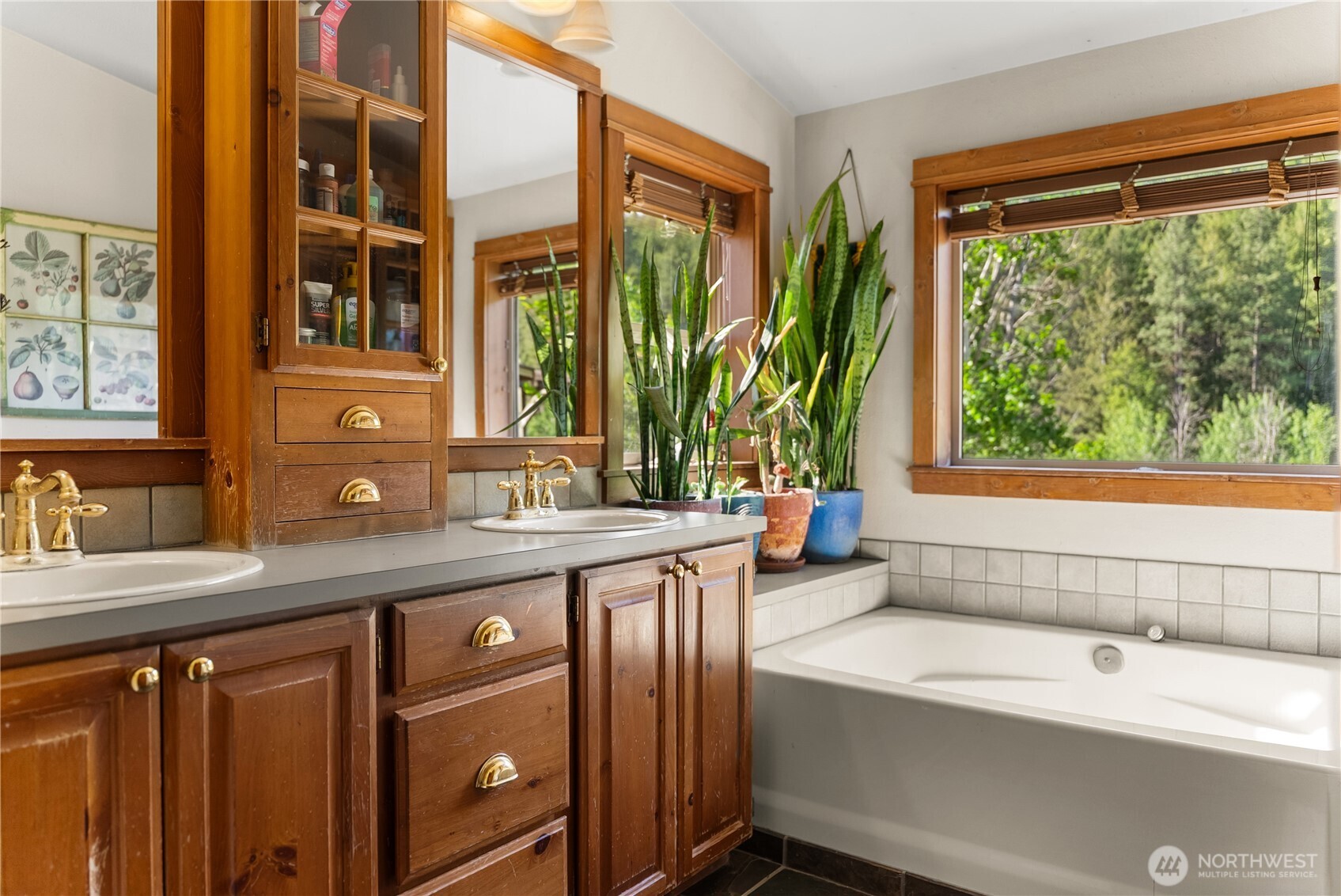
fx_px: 894
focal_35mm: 24
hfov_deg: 73.7
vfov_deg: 53.2
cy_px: 448
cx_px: 670
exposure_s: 1/15
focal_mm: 24
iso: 400
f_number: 2.8
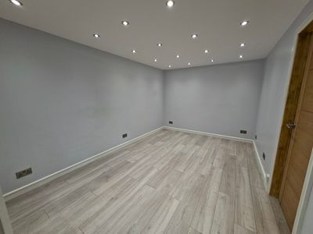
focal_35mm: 13
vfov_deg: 89.9
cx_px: 156
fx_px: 118
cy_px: 117
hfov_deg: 106.2
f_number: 2.2
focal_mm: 1.74
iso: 80
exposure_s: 1/50
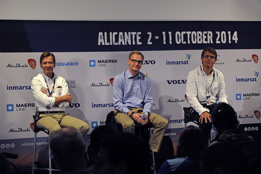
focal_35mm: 100
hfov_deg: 20.4
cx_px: 130
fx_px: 725
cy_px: 87
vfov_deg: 13.7
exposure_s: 1/100
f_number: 5
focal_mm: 100
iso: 1600
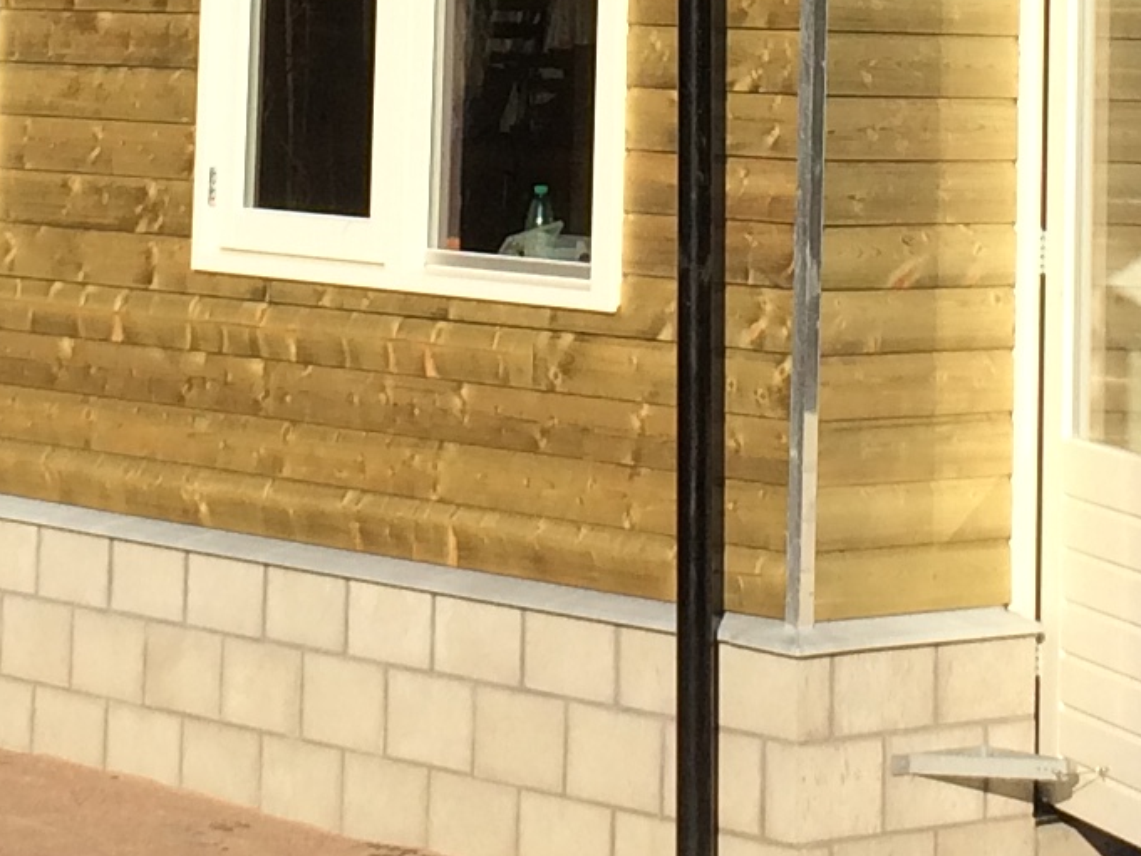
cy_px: -521
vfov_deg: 10.2
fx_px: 4582
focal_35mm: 139
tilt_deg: +3.7
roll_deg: -0.3
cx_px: 581
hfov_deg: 14.2
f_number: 2.2
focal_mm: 4.15
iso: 32
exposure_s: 1/2740
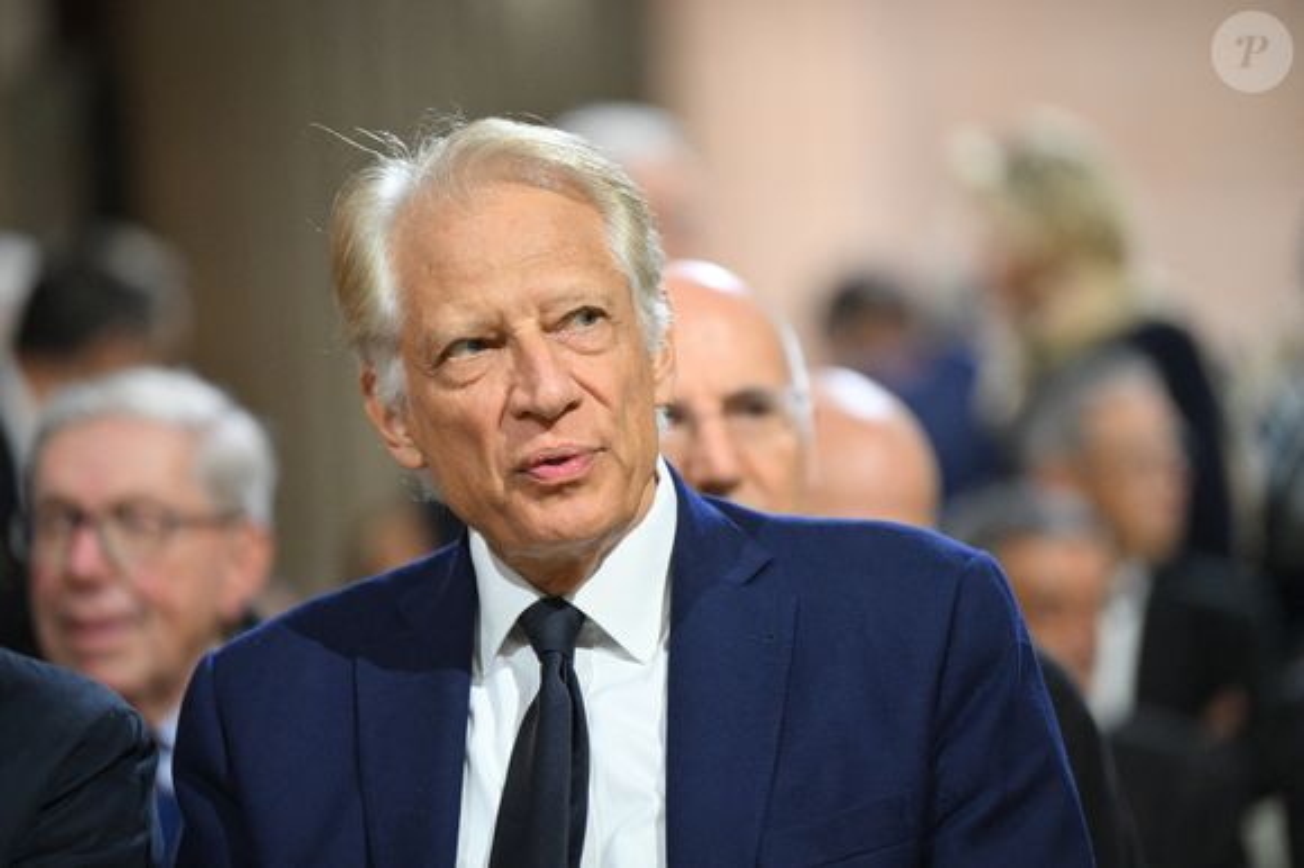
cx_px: 652
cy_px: 434
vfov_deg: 6.9
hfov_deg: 10.3
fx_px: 7240
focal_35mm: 200
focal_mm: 200
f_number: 2.8
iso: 4000
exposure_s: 1/160
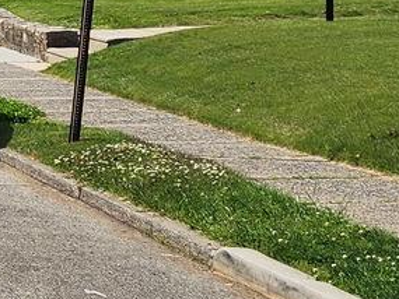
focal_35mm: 165
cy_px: -20
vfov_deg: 8.9
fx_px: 1903
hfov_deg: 10.6
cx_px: -484
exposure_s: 1/1973
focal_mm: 6.4
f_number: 1.8
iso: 12
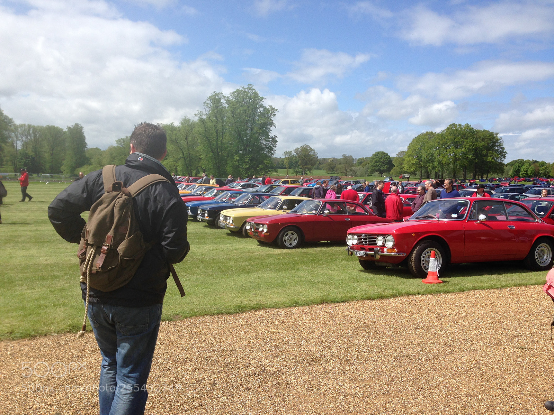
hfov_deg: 55.4
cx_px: 277
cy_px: 208
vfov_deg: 42.9
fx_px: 528
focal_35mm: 33
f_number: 2.4
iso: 50
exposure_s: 1/1695
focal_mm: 4.12
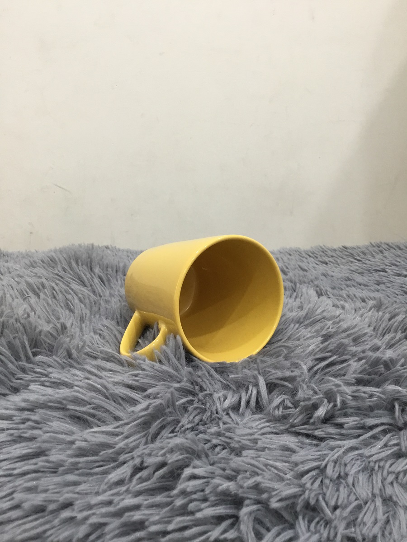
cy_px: 271
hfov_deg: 45.4
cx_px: 204
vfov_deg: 58.4
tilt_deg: -13.2
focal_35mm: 31
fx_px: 486
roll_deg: +1.1
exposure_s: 1/33
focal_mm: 3.3
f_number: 2.4
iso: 125
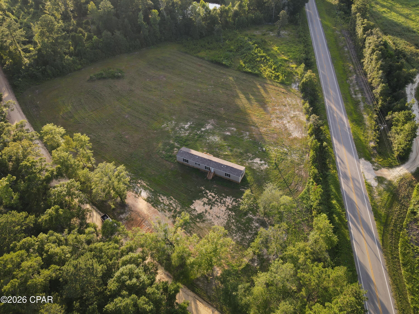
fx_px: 291
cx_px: 210
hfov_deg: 71.6
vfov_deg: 56.8
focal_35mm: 24
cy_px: 157
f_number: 2.8
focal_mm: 4.5
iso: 100
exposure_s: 1/100
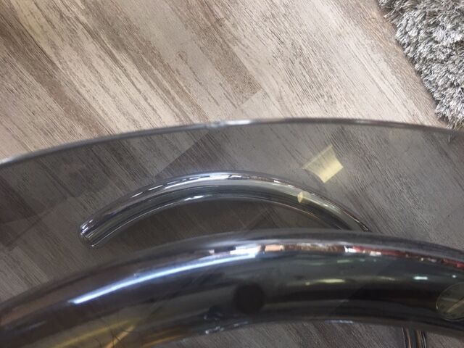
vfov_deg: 48.2
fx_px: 389
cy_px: 174
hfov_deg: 61.7
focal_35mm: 29
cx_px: 232
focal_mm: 4.15
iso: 32
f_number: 2.2
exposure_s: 1/33
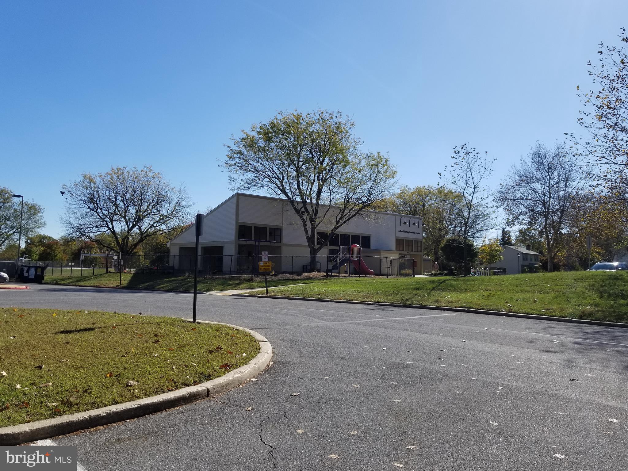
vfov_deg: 53.1
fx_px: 472
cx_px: 314
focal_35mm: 26
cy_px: 236
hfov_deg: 67.3
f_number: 1.7
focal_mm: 4.25
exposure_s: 1/3497
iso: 50
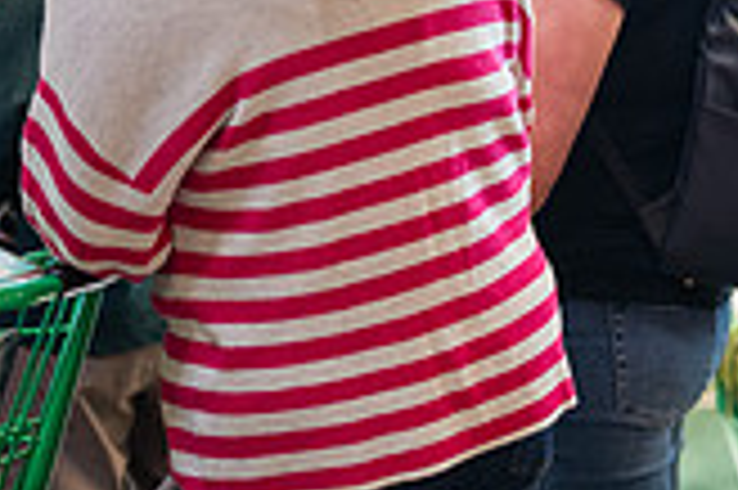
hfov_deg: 11.0
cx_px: 1215
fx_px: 3625
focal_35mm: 177
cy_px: 38
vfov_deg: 7.7
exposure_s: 1/500
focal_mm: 50
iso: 800
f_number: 1.2
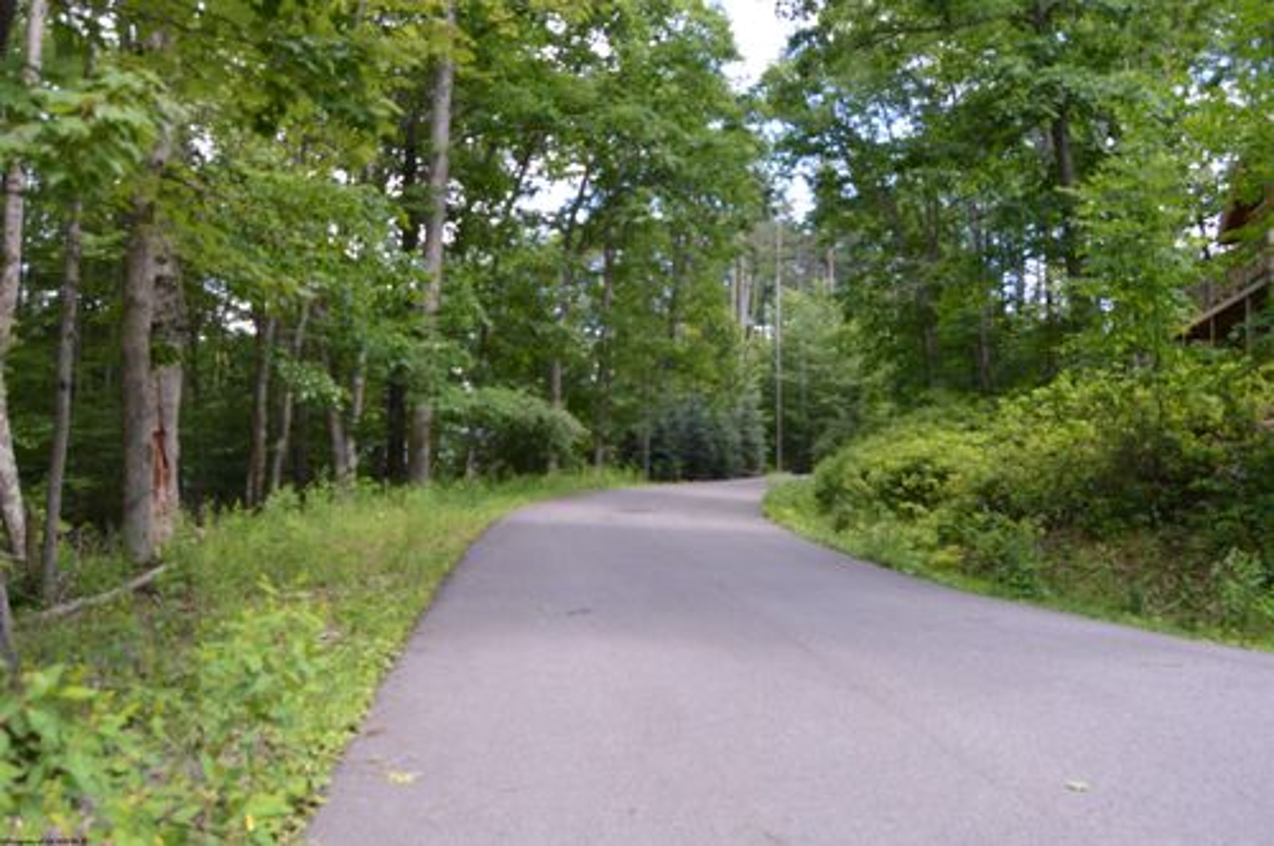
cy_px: 423
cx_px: 637
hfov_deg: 67.4
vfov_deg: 47.8
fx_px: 954
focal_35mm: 27
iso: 250
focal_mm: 18
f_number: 5.6
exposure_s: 1/125
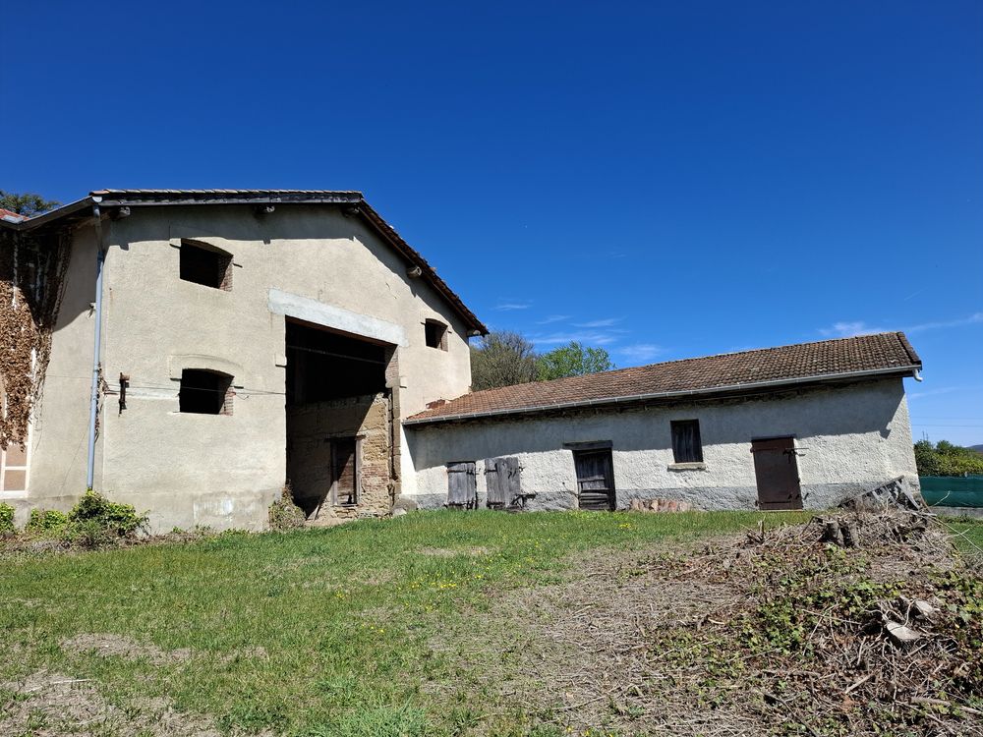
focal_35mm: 23
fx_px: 653
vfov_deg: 58.9
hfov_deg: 73.9
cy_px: 368
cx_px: 492
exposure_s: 1/1595
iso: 50
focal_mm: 5.54
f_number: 1.8
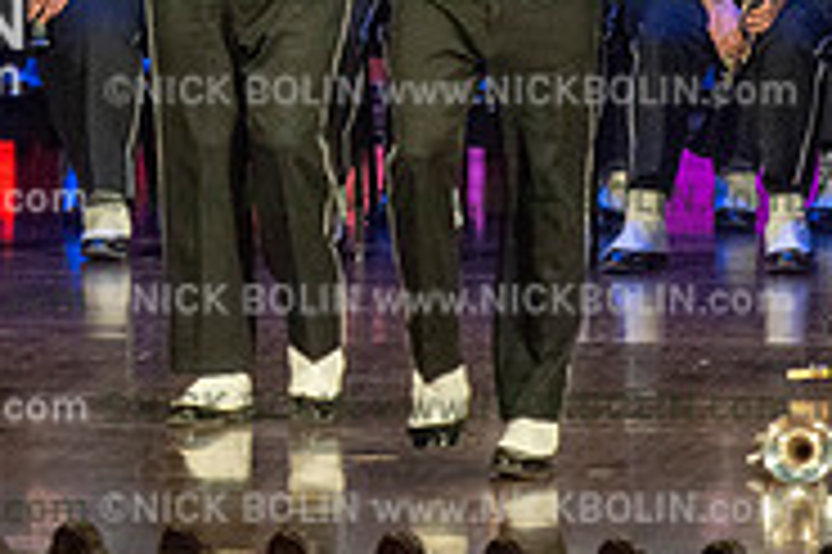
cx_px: -261
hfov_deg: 3.1
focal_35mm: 660
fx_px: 15239
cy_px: -117
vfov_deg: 2.1
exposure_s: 1/400
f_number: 5.6
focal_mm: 210
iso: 8000
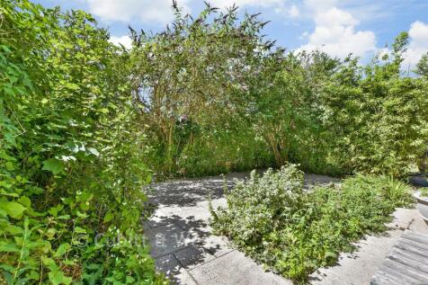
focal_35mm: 15
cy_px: 142
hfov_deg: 100.4
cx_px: 214
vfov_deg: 77.3
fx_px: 178
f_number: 8
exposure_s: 1/200
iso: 160
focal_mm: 10
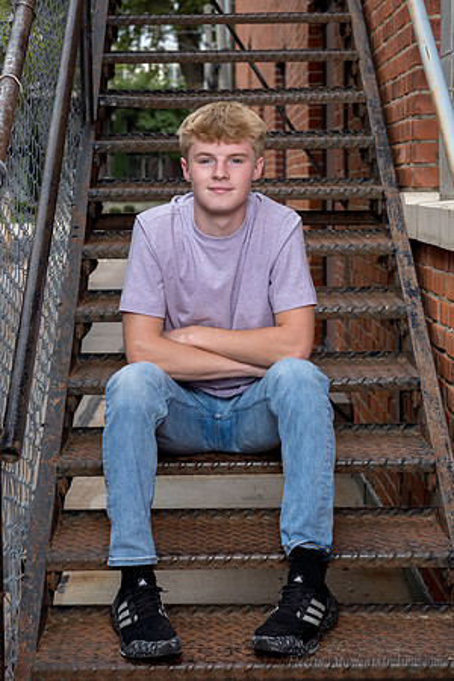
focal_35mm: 60
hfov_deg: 22.6
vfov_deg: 33.4
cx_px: 227
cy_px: 340
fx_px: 1135
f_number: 6.3
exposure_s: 1/160
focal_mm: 60
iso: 100
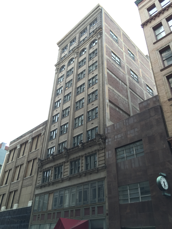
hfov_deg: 48.2
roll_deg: -1.5
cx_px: 86
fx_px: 192
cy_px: 114
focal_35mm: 29
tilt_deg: +36.3
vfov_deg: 61.7
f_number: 2.2
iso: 40
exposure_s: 1/120
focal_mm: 4.15
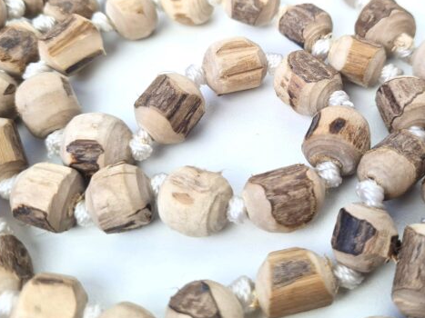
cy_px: 111
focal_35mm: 39
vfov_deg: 36.5
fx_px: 479
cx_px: 265
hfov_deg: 47.5
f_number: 1.8
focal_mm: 5.4
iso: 50
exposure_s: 1/228
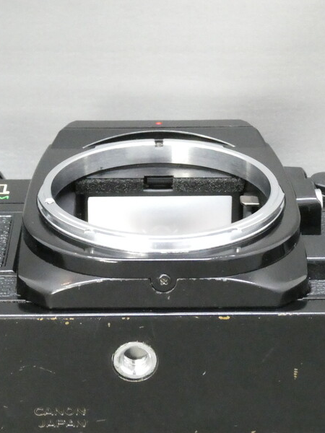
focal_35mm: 94
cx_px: 136
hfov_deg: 15.7
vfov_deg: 20.8
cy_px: 267
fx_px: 1177
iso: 1600
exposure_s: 1/30
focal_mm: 8.4
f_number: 5
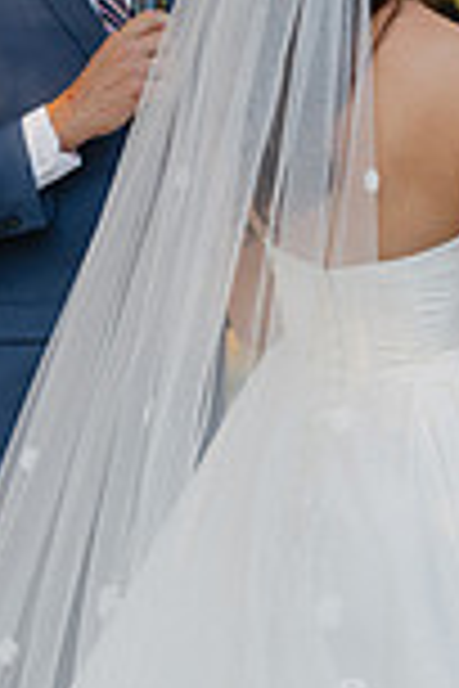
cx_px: 621
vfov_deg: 5.2
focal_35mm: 398
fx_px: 7611
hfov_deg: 3.4
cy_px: 144
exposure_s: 1/250
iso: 200
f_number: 4
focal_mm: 135
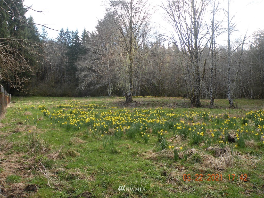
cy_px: 99
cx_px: 132
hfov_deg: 65.3
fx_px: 206
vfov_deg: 51.4
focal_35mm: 27
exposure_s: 1/92
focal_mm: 4.7
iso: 64
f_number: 3.5
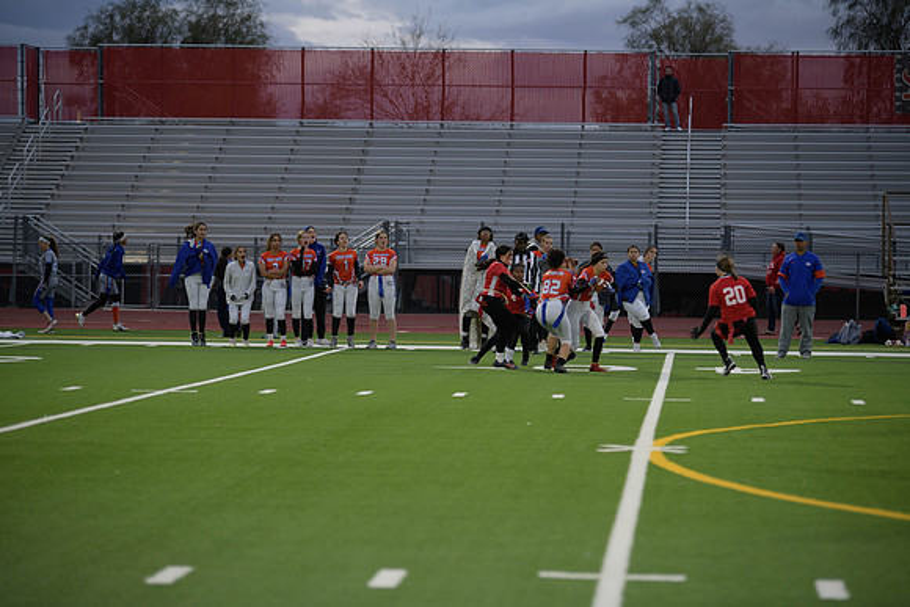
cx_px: 455
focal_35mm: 130
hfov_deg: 15.8
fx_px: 3287
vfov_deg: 10.6
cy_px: 304
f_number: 2.8
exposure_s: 1/200
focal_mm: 130
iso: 320
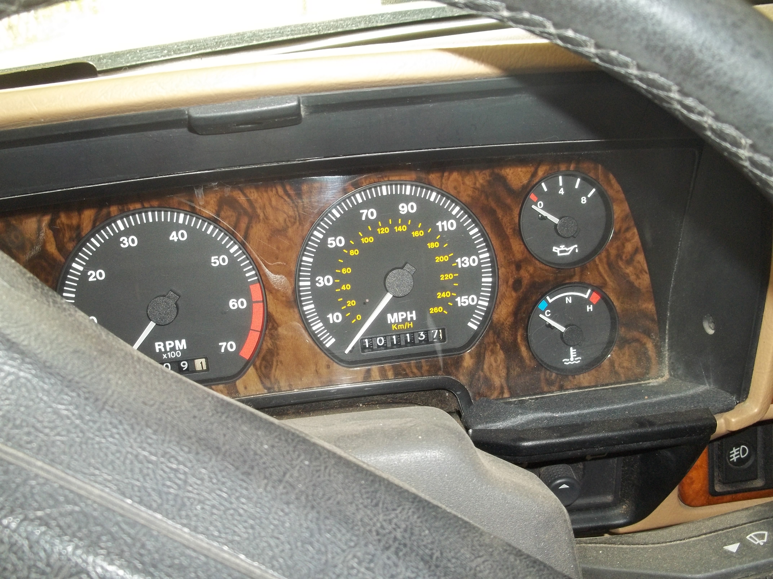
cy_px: 290
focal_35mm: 33
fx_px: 737
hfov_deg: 55.4
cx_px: 386
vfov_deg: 42.9
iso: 160
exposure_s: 1/30
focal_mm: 5.9
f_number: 3.3
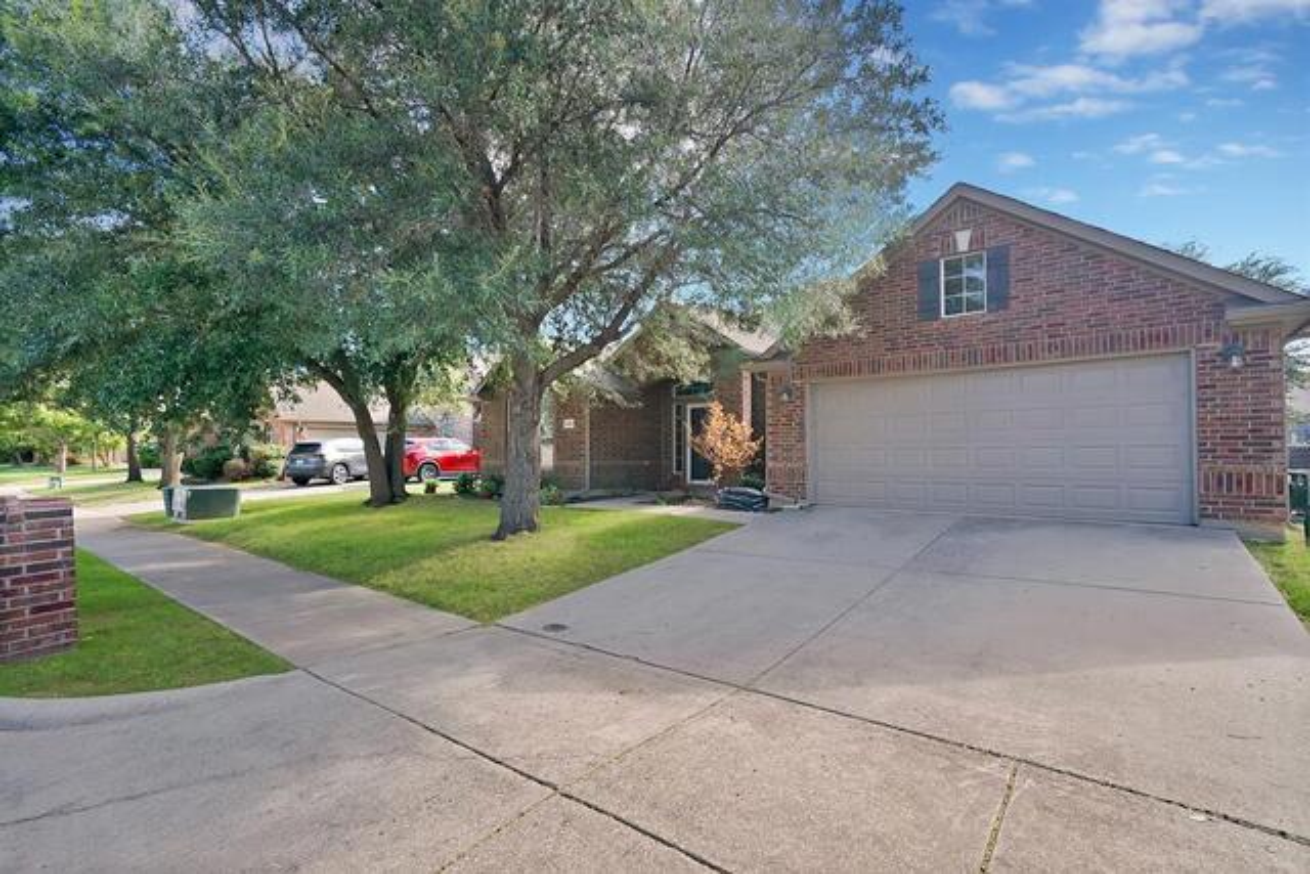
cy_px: 437
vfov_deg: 73.8
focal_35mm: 16
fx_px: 582
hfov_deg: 96.7
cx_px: 655
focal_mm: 16
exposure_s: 1/50
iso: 640
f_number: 9
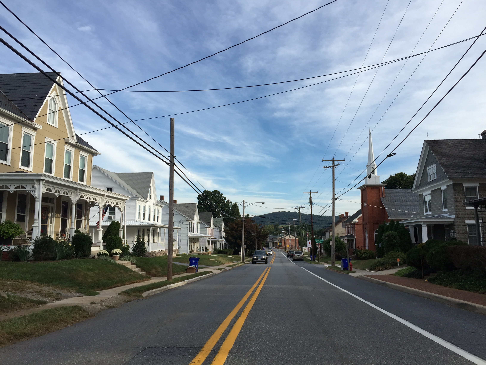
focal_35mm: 29
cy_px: 182
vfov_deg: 48.2
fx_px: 407
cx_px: 243
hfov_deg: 61.7
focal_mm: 4.15
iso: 32
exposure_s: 1/1099
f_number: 2.2
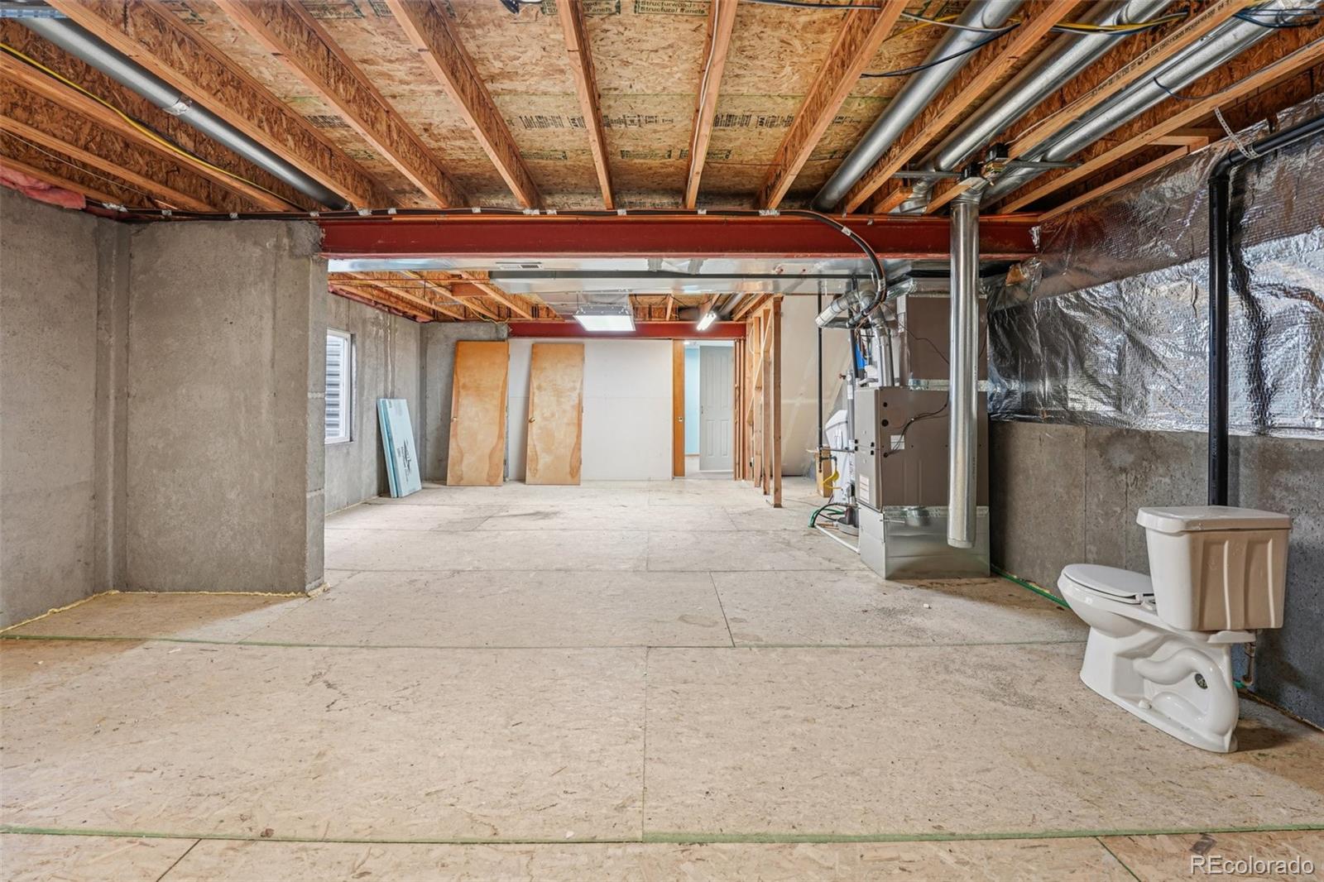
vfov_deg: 81.2
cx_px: 662
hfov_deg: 104.3
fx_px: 515
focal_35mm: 14
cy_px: 441
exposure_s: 1/4
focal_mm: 14
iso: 400
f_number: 8
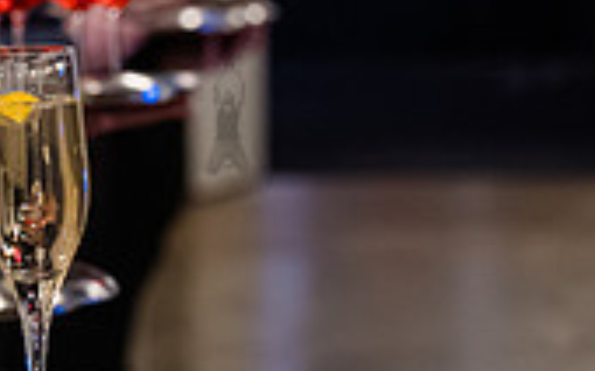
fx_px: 3598
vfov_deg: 5.9
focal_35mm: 222
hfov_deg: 9.5
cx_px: 224
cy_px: 112
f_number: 3.5
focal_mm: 64
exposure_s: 1/200
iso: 12800
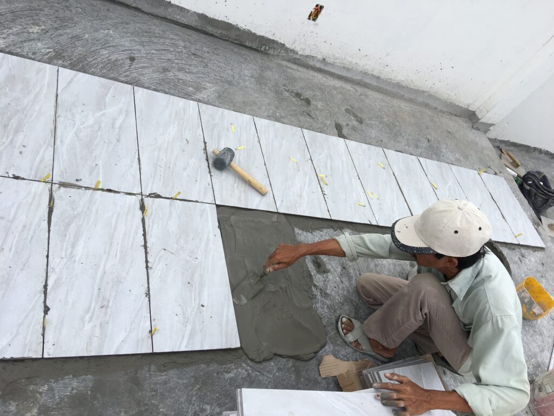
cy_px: 208
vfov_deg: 48.2
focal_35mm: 29
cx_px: 277
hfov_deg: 61.7
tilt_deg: -42.4
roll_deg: -39.9
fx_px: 464
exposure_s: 1/668
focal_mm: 4.15
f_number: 2.2
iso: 25
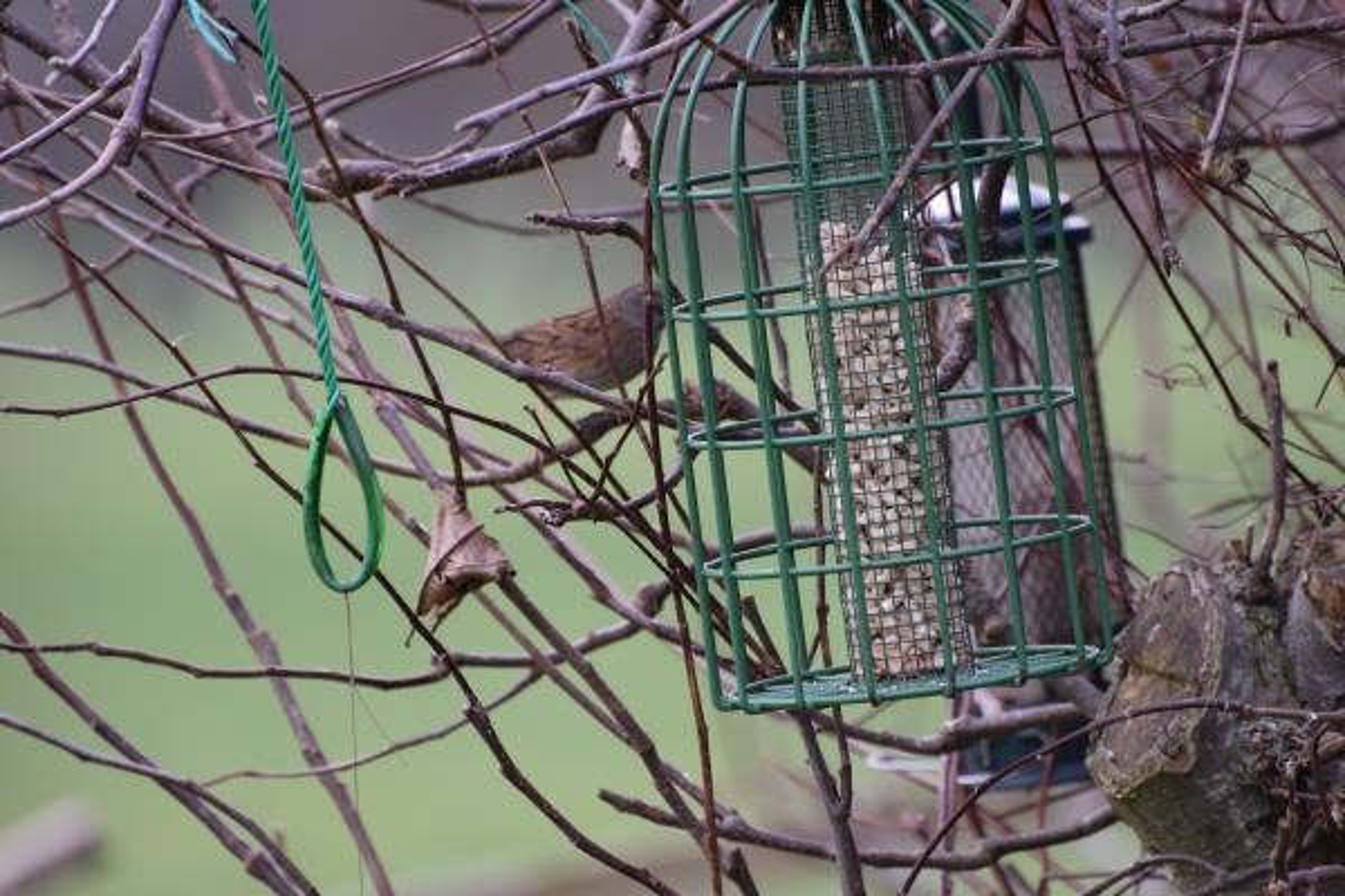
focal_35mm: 450
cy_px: 448
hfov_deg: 4.6
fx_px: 16811
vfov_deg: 3.1
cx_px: 672
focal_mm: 300
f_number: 5.6
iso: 800
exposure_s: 1/200
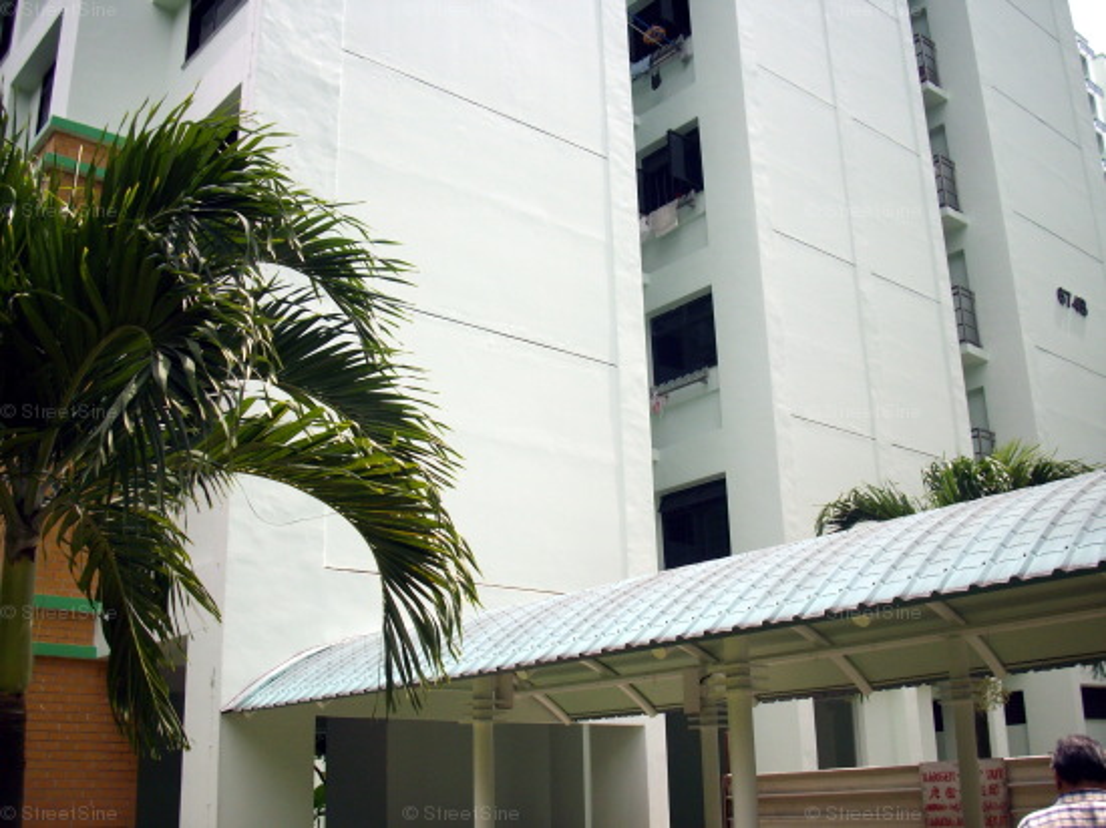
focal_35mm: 37
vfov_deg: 38.6
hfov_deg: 50.2
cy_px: 414
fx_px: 1182
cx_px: 553
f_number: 5.6
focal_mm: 6.2
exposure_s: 1/200
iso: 80
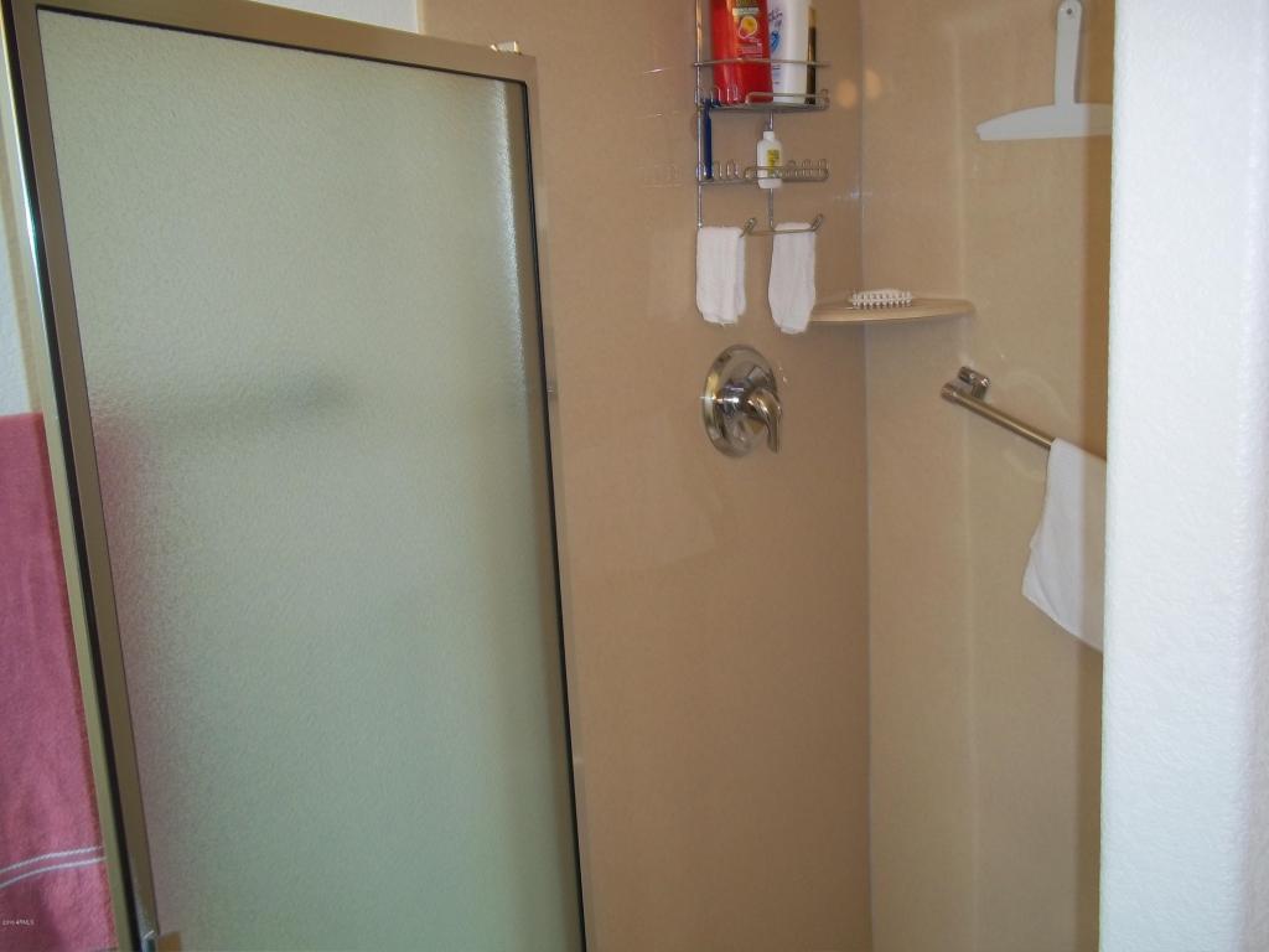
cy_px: 476
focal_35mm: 36
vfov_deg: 39.7
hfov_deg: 51.4
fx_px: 1320
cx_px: 634
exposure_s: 1/30
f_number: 3.1
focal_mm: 6.5
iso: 80
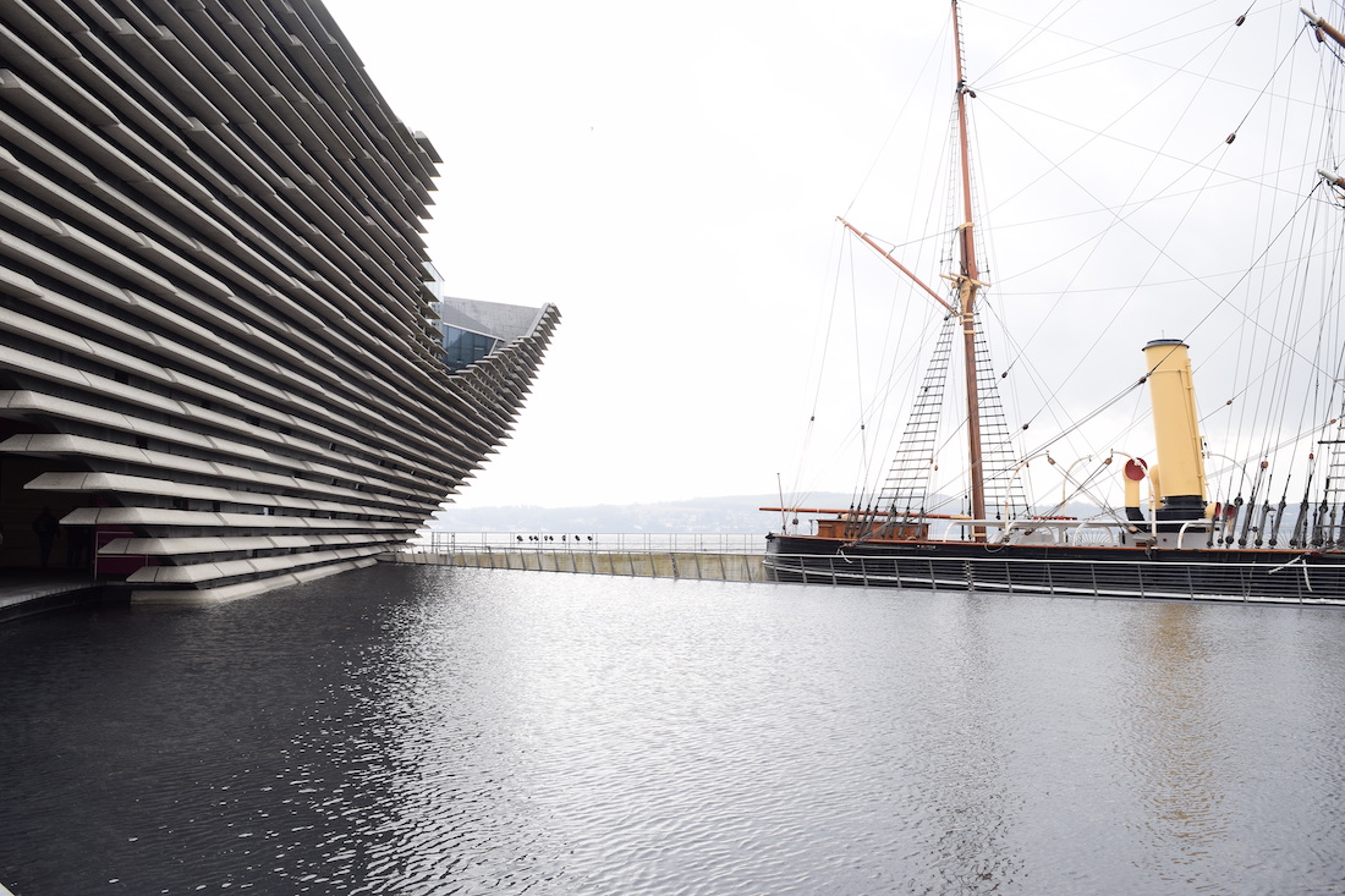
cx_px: 672
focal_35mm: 27
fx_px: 1009
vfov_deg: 47.9
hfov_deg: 67.4
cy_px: 448
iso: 200
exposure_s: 1/125
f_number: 9
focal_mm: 18
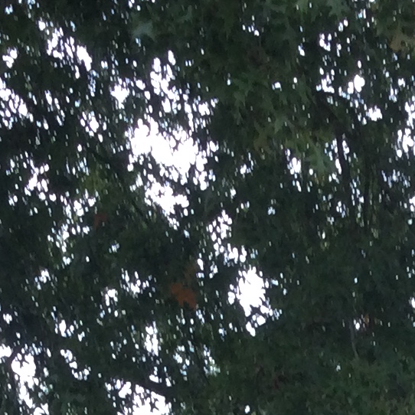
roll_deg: -2.7
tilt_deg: +6.4
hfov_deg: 10.4
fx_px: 2238
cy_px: 934
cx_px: 508
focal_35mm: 165
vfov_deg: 9.6
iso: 25
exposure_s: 1/100
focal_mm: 3.3
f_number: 2.4
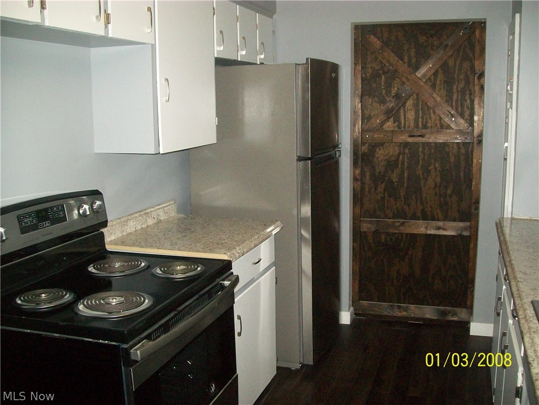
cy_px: 202
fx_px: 561
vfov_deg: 39.7
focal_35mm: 36
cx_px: 270
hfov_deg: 51.4
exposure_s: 1/125
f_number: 2.7
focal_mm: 6
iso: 200
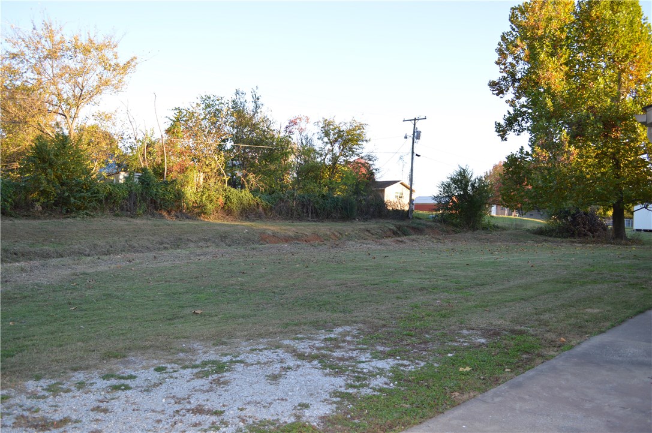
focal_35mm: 27
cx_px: 326
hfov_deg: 67.4
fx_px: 488
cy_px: 216
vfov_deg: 47.8
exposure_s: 1/125
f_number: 4
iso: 140
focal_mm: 18
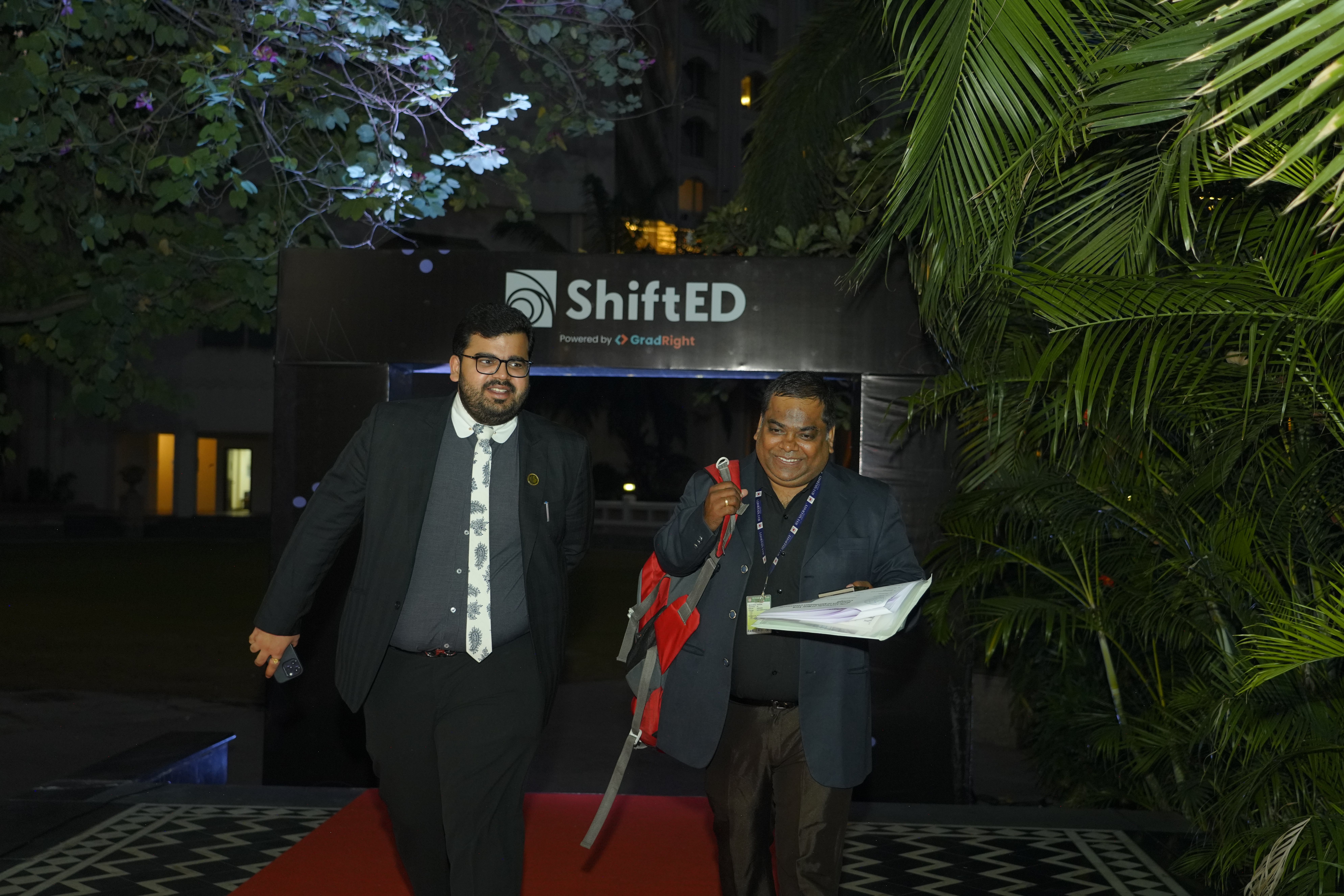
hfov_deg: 46.4
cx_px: 672
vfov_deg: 31.9
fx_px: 1568
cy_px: 448
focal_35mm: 42
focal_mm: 42
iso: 2000
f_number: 4
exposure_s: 1/160
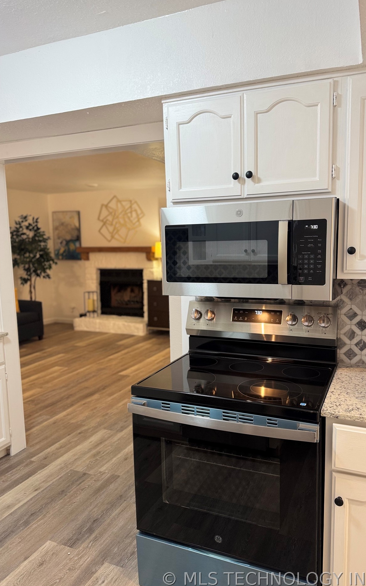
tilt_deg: -7.2
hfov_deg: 47.5
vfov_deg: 70.4
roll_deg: +1.1
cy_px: 293
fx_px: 415
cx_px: 206
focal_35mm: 26
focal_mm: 6.76
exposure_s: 1/60
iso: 125
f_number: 1.78
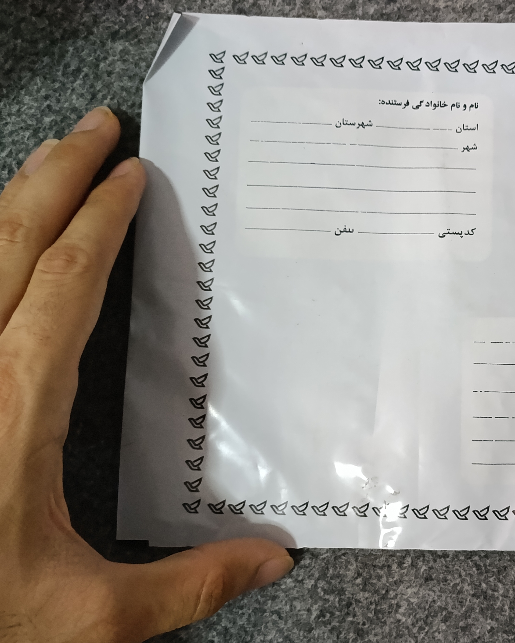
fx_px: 781
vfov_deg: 44.8
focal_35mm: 41
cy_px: 313
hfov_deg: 34.7
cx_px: 449
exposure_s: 1/20
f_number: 1.7
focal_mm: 4.71
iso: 1250
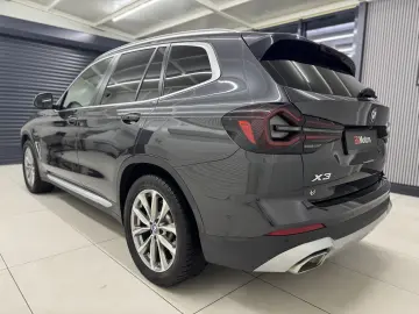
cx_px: 210
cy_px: 157
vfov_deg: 56.8
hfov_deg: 71.6
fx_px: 291
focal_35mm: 24
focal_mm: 6.76
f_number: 1.78
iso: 250
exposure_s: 1/50
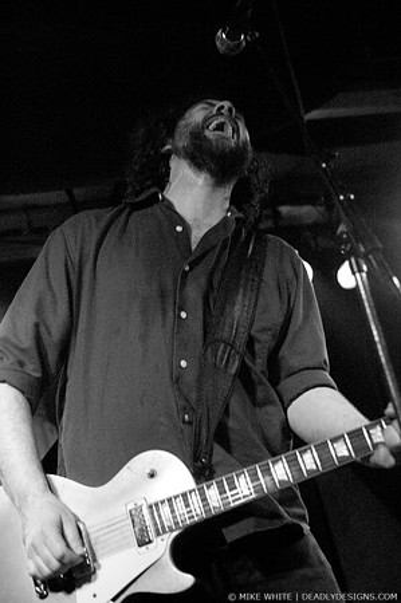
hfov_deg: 22.6
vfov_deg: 33.4
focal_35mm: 60
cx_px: 200
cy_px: 302
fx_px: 1005
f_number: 2.8
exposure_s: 1/50
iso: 1600
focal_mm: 40
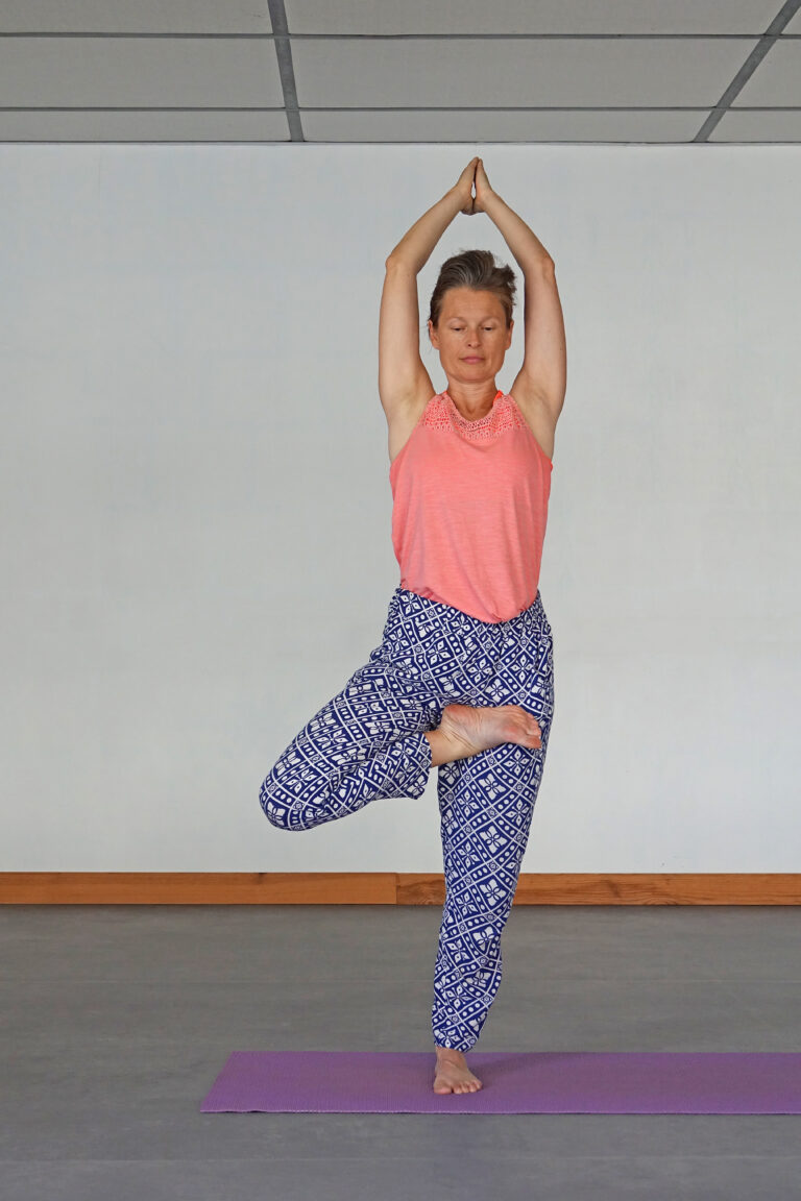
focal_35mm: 61
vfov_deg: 32.9
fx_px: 2036
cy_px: 600
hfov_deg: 22.3
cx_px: 400
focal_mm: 22.19
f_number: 3.5
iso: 400
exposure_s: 1/80
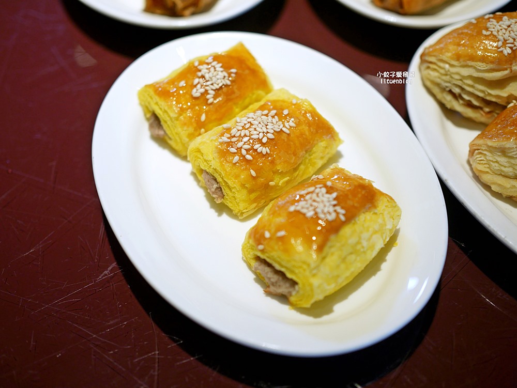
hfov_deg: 38.2
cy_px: 194
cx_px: 258
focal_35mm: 50
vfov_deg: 29.1
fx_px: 747
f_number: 1.8
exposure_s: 1/500
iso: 200
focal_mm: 25
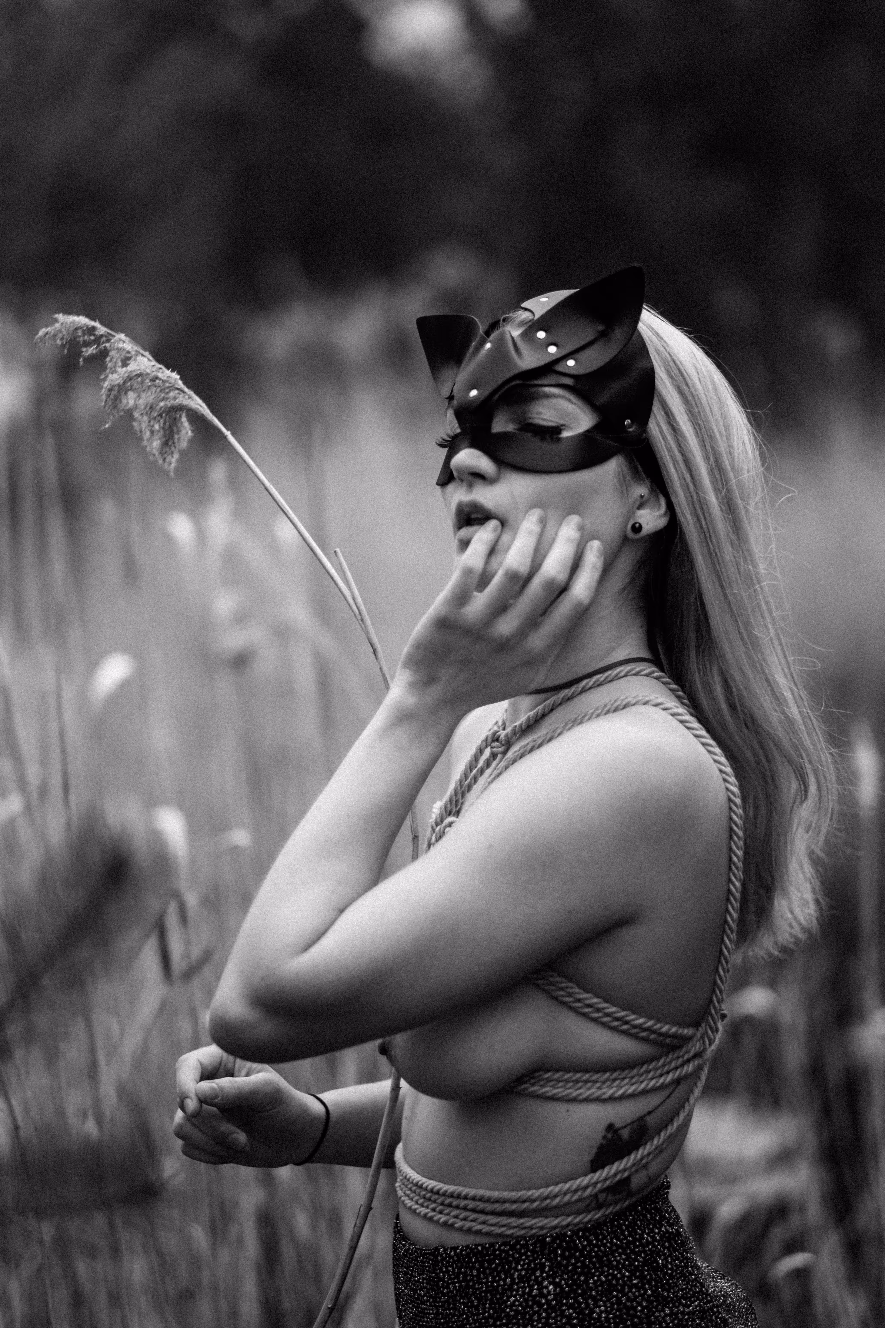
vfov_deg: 24.2
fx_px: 3097
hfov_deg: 16.3
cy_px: 664
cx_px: 442
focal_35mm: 84
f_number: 1.2
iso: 160
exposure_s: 1/7500
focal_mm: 56
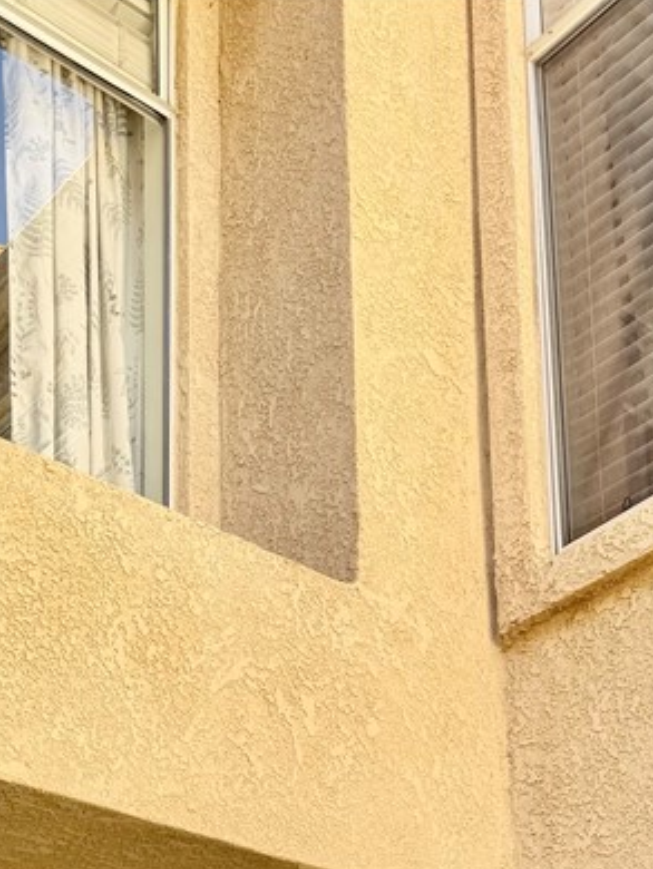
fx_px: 1583
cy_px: 1132
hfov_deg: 23.1
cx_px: 470
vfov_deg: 26.1
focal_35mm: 63
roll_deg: +2.1
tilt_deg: +11.1
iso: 80
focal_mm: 6.76
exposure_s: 1/481
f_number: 1.78
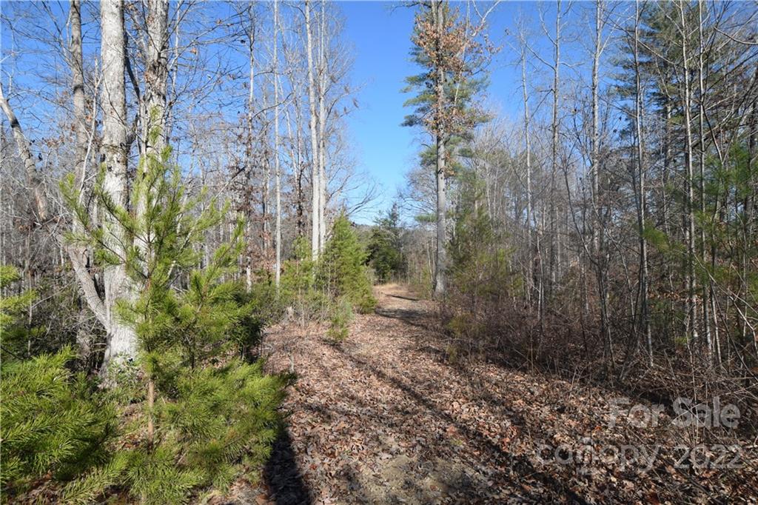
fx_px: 379
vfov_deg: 67.3
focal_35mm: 18
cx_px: 379
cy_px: 252
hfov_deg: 90.0
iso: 200
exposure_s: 1/250
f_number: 8
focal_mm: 12
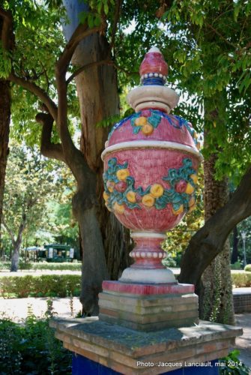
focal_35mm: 36
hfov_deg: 37.0
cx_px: 126
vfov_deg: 53.1
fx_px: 375
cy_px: 188
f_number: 5
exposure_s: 1/100
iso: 200
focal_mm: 24
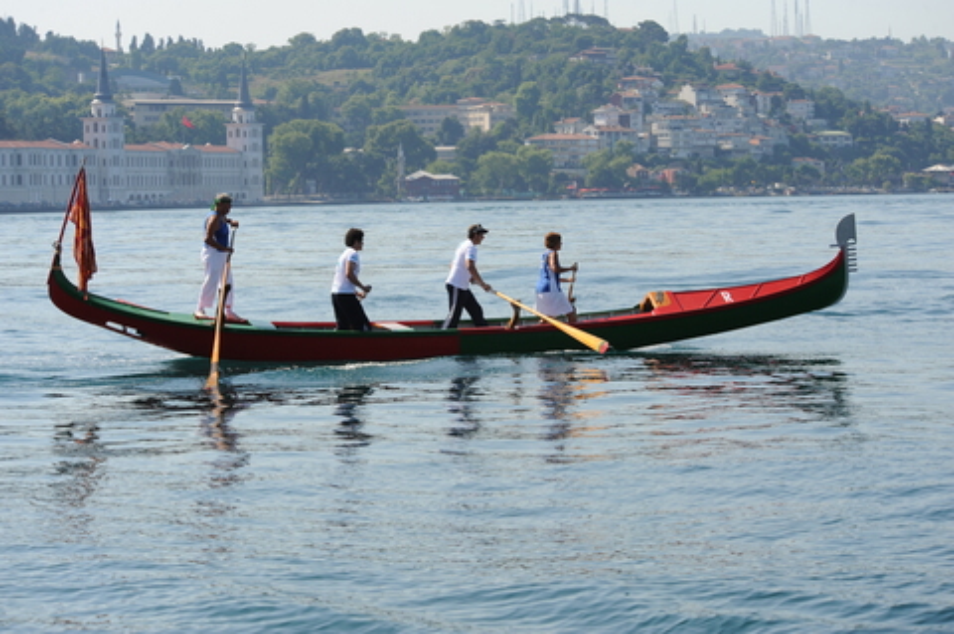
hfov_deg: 20.0
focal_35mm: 102
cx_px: 477
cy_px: 317
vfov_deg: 13.4
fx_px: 2700
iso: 200
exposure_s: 1/400
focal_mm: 102
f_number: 10
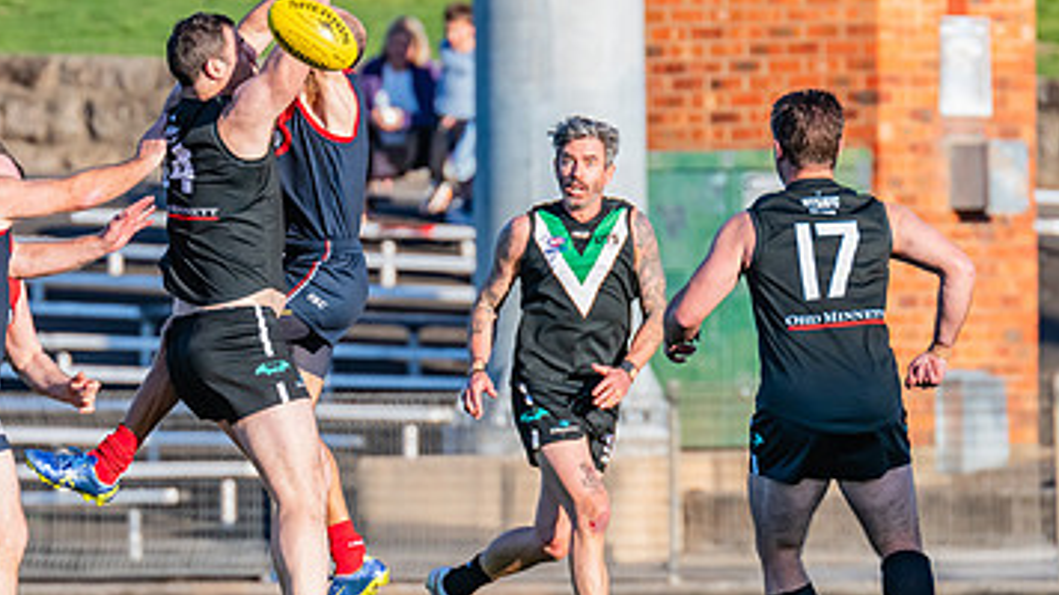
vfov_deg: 1.6
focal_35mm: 779
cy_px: 155
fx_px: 21868
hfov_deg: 2.8
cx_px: 177
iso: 800
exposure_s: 1/1600
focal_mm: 420
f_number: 6.3
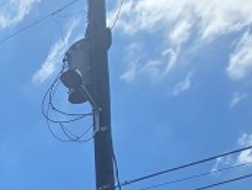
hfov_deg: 17.0
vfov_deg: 12.3
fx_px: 561
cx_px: -278
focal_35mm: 77
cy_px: 522
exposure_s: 1/3502
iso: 50
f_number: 2.2
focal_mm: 2.2
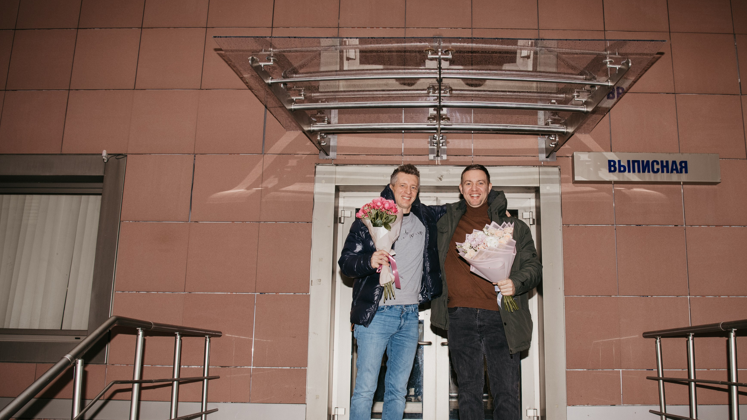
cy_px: 233
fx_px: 634
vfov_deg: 36.6
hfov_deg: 60.7
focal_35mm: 32
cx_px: 435
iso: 400
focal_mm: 24
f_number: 4
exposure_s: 1/160
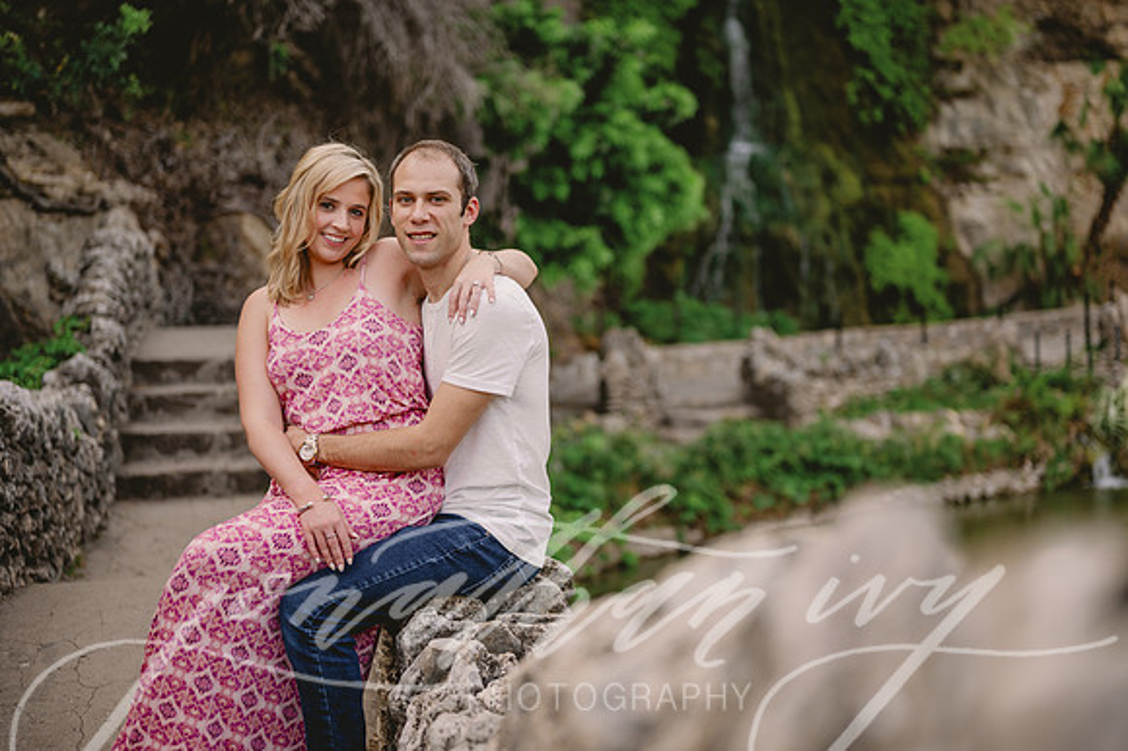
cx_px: 564
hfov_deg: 39.6
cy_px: 376
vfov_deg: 27.0
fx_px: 1566
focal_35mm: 50
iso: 80
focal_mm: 50
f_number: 2
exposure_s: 1/200
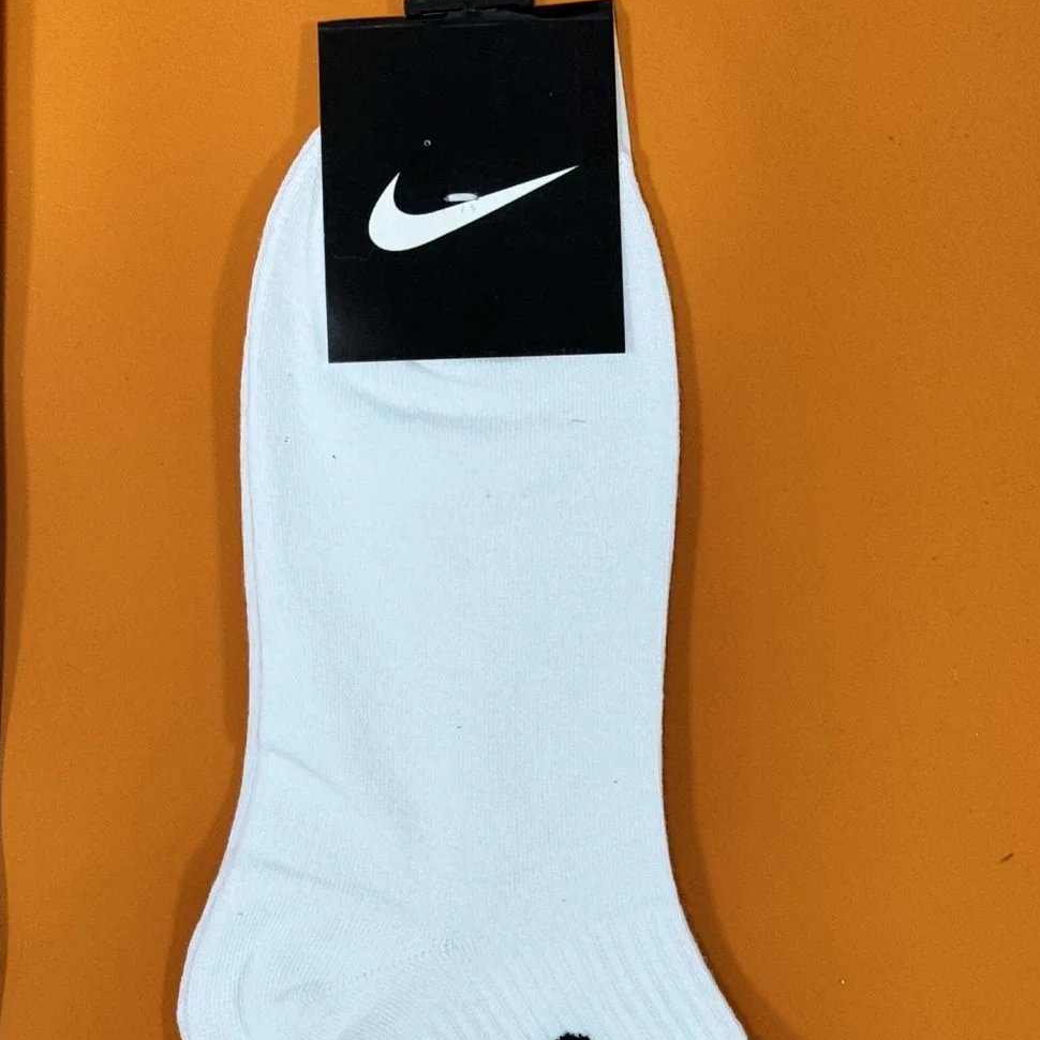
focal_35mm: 112
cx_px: 618
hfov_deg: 15.5
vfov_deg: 15.5
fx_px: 3807
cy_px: 682
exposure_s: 1/50
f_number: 1.78
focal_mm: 6.76
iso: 100
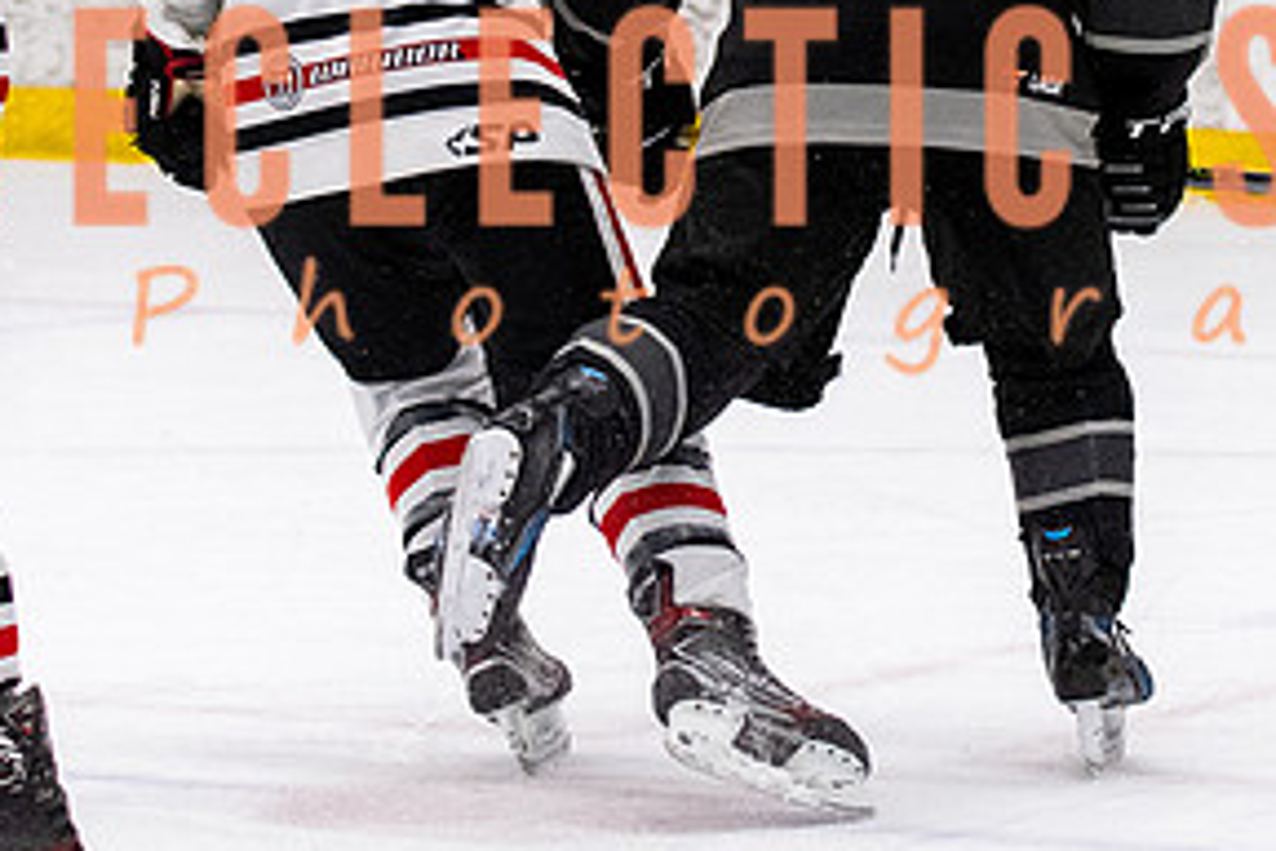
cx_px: 1021
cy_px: -149
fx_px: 9924
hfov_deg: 7.3
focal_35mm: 280
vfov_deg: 4.9
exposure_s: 1/640
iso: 2000
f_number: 2.8
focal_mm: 70
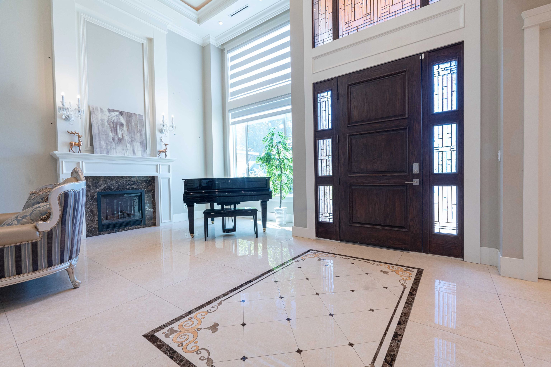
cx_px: 276
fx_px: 245
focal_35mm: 16
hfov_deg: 96.7
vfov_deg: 73.7
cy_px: 184
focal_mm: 16
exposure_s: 1/15
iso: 800
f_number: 8
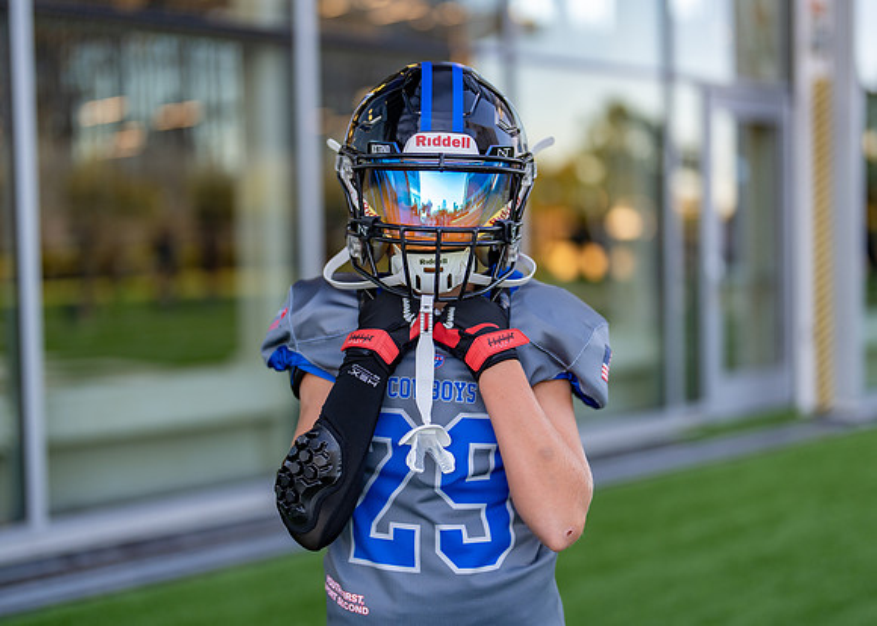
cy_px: 306
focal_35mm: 55
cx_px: 444
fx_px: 1370
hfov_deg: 35.5
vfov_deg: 25.7
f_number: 1.2
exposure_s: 1/640
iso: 100
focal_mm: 50
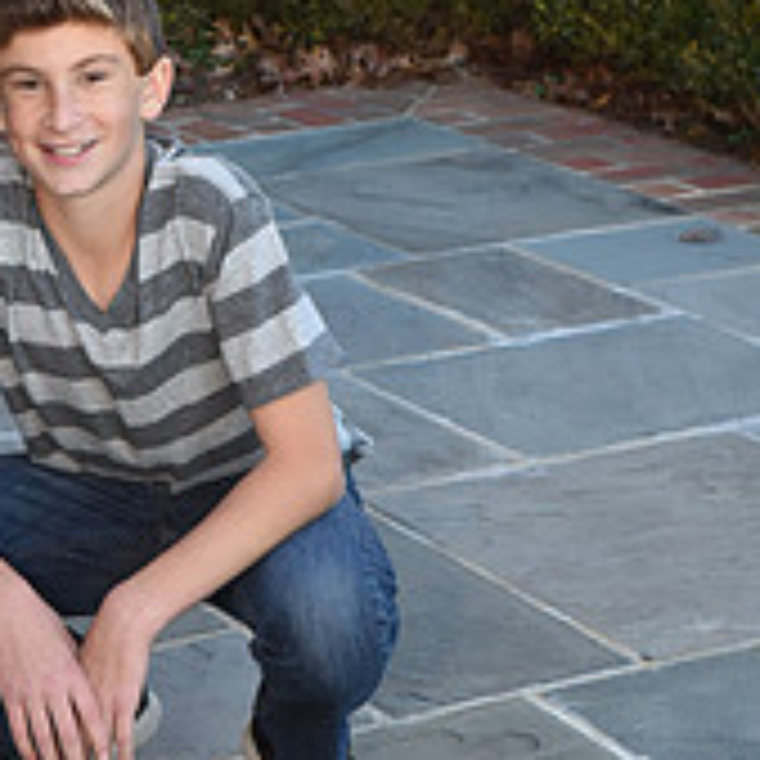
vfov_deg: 12.9
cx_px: 74
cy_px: -216
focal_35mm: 131
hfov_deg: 13.2
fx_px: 3254
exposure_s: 1/250
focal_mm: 45
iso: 640
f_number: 5.6
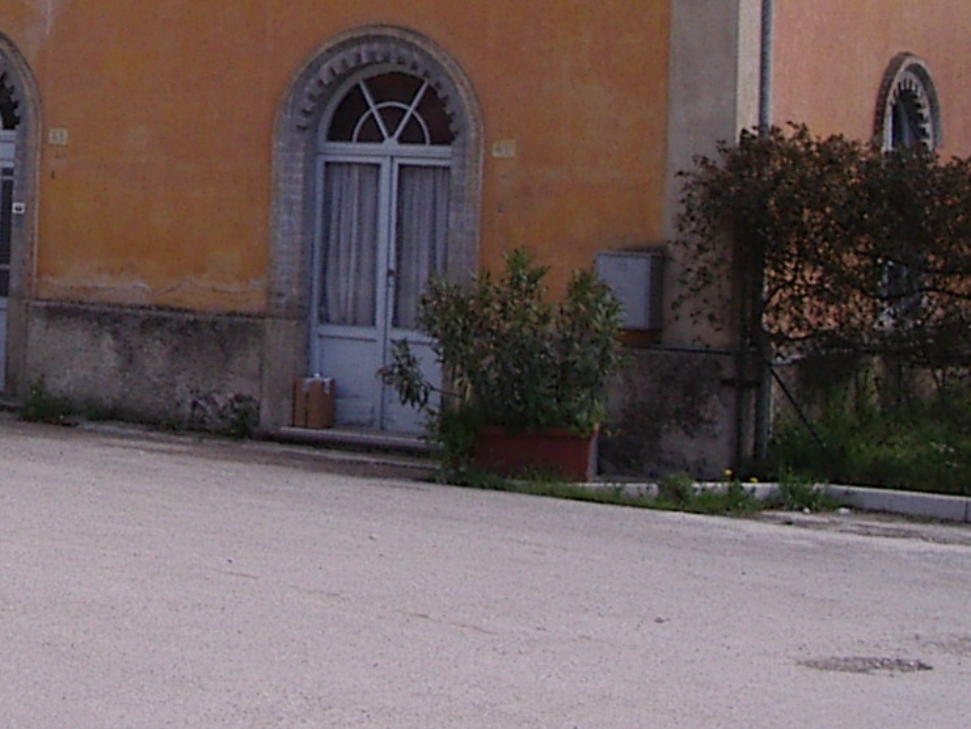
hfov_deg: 17.9
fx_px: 2946
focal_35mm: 105
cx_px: -139
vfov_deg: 13.7
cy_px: -134
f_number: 4.8
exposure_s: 1/200
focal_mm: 5.8
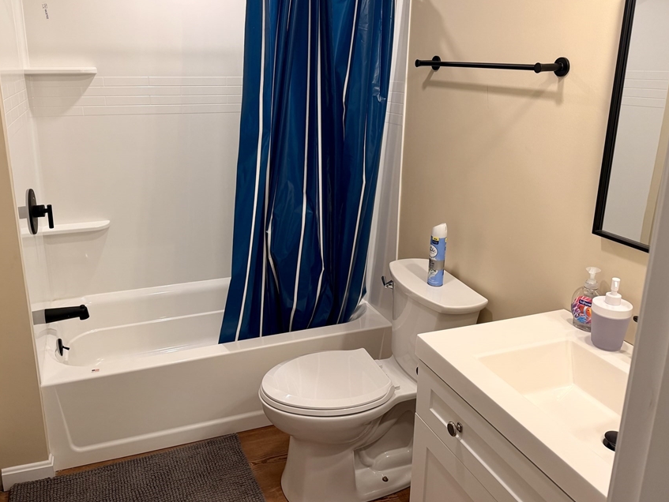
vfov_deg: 48.0
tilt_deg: -15.5
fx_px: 561
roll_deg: +0.4
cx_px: 280
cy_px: 205
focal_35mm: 29
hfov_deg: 61.3
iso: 125
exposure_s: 1/120
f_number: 1.78
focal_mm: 6.76
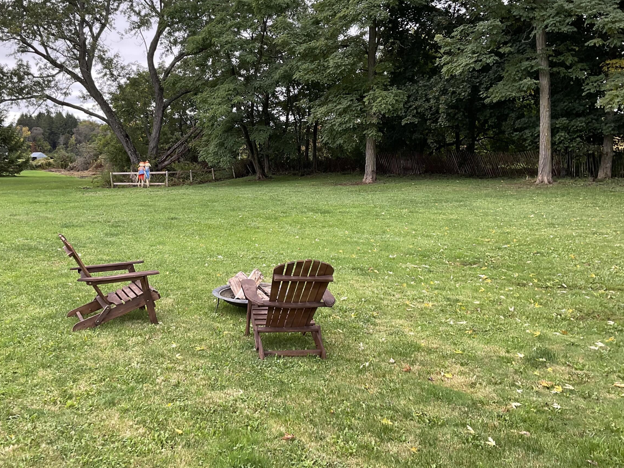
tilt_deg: -5.1
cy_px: 197
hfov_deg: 48.8
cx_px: 258
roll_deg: +0.7
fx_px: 685
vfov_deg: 37.6
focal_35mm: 38
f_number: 1.8
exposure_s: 1/122
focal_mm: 3
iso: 25
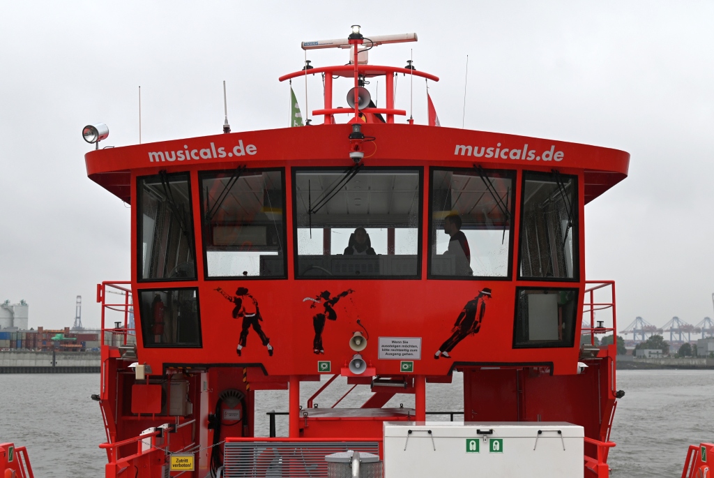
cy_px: 239
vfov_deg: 26.1
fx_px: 1032
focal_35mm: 52
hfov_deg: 38.2
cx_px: 357
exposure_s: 1/250
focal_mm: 52
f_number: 5
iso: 200
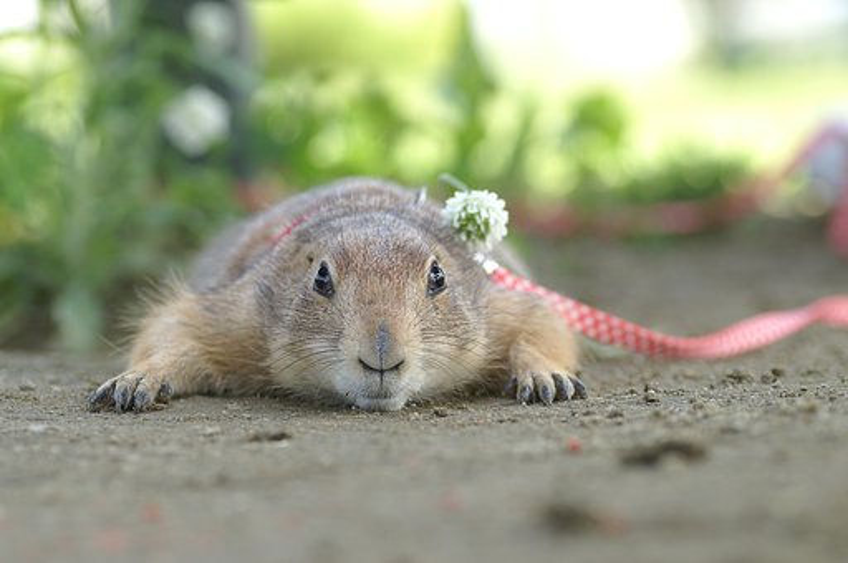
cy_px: 282
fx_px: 3176
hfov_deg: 15.2
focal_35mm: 135
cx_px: 424
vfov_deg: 10.1
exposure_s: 1/200
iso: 100
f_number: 3.5
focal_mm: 90
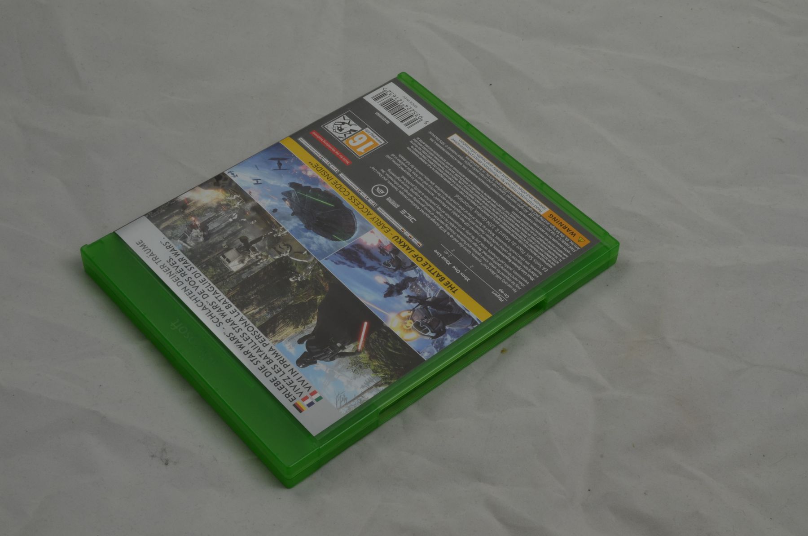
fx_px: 1344
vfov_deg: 22.5
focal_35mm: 60
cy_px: 268
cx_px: 404
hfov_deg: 33.5
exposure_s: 1/3
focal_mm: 40
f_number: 20
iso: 100
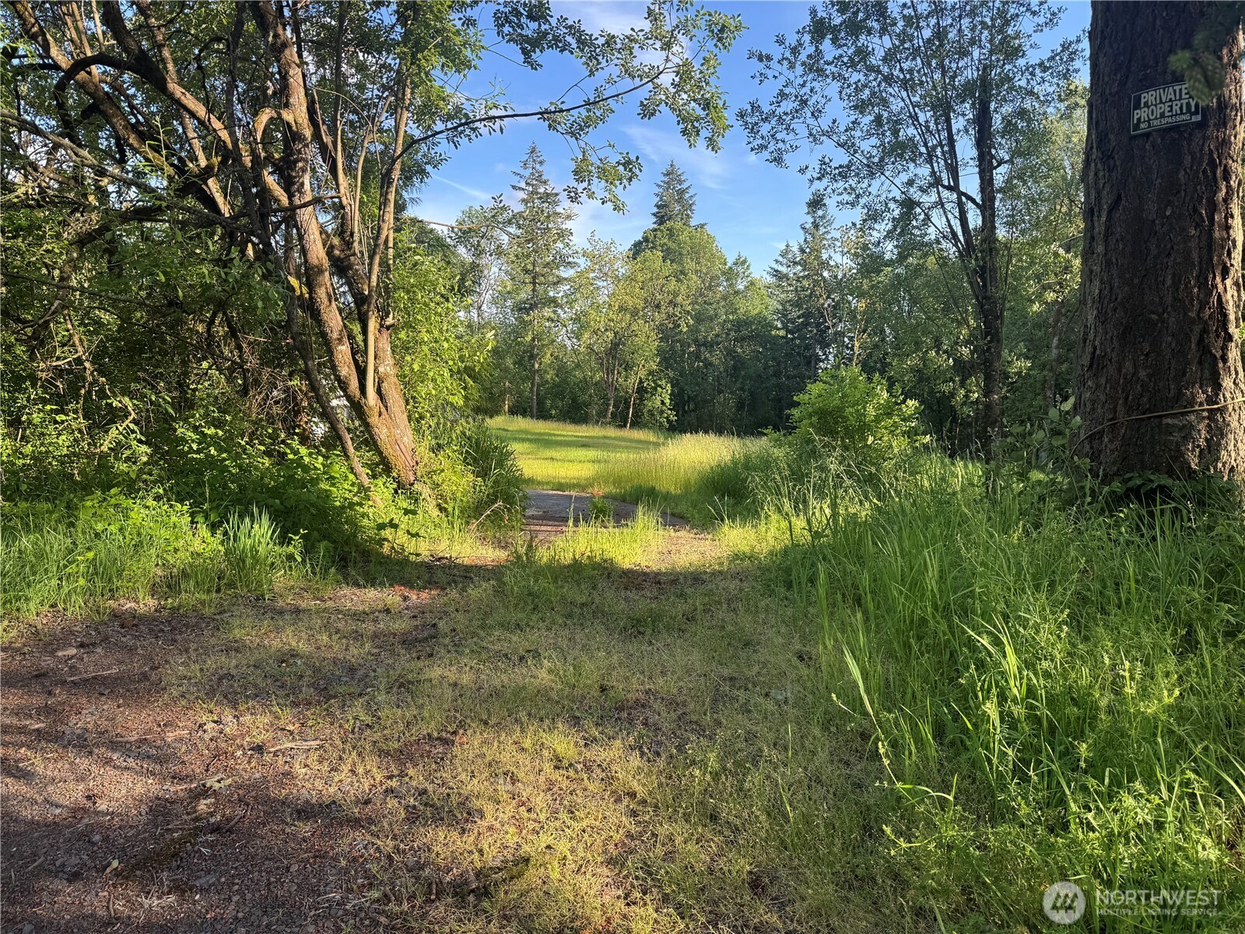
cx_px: 622
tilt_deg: -5.7
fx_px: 863
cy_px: 467
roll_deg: +1.6
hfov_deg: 71.6
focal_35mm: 24
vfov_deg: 56.8
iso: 80
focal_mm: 6.76
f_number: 1.78
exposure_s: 1/730
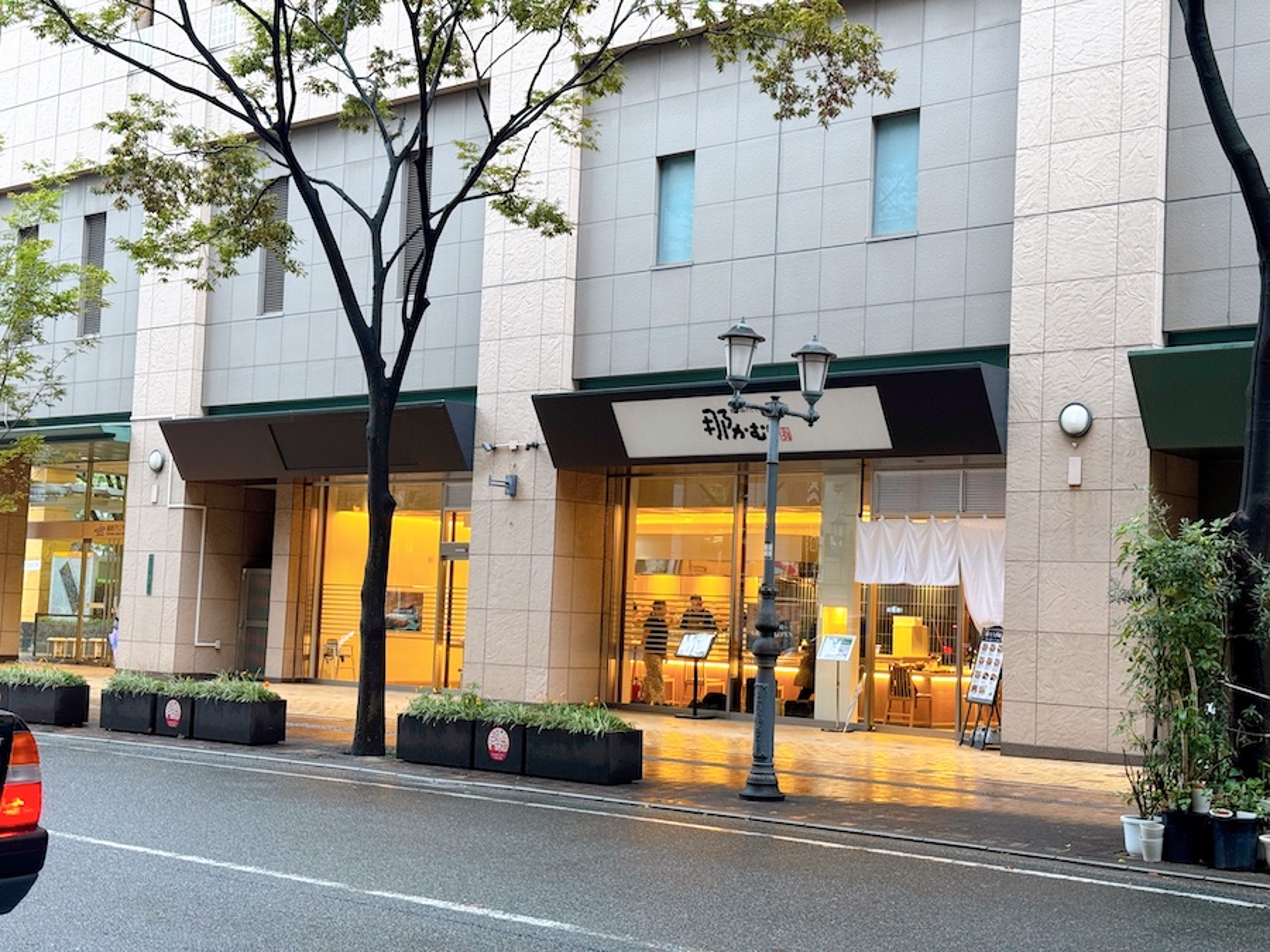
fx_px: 1761
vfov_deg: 30.3
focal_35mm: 48
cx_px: 635
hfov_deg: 39.7
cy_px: 476
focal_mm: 6.76
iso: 125
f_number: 1.78
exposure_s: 1/60
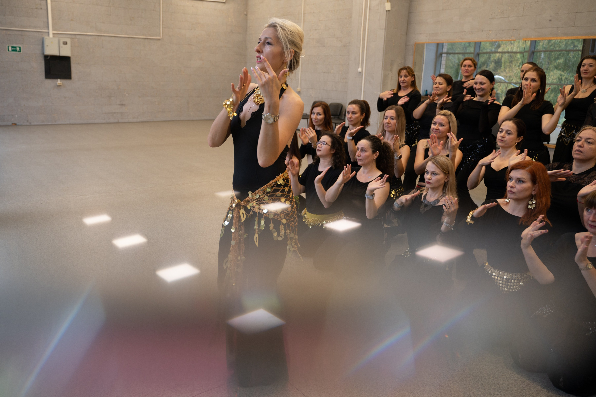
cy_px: 183
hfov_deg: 61.5
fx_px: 500
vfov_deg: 43.2
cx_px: 274
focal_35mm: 30
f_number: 2.8
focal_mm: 28
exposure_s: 1/125
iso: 640
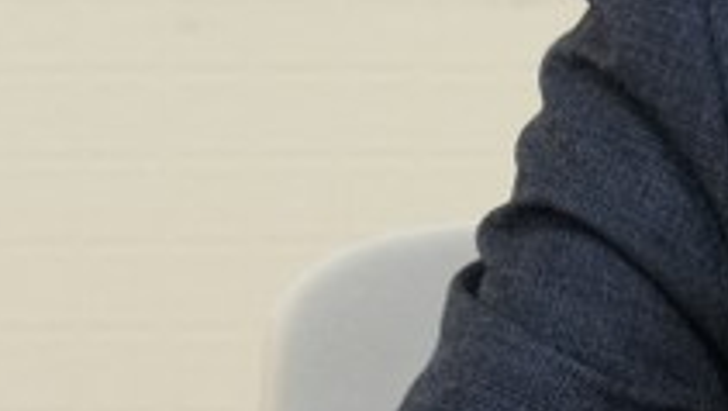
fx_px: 7649
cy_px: -50
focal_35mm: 396
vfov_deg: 3.1
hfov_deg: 5.4
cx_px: 1214
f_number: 5
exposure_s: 1/200
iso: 1600
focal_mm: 52
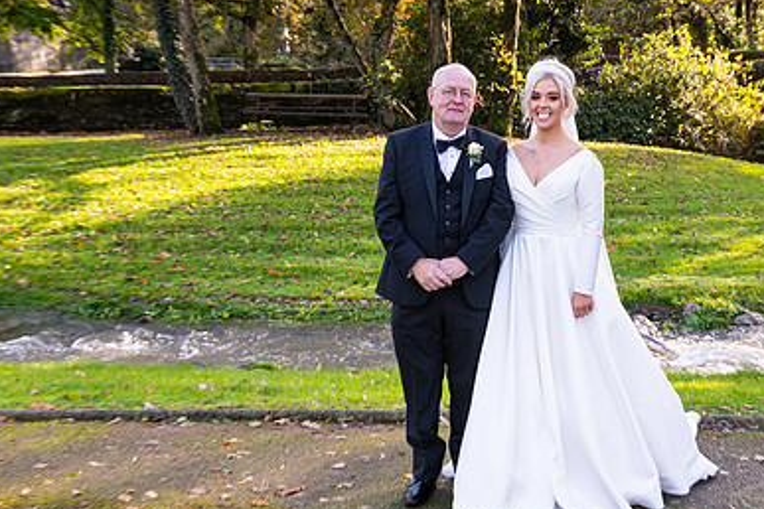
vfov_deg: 21.5
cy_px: 161
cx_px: 494
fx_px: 1337
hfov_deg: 31.7
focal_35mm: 63
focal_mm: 42
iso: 500
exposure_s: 1/160
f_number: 6.3
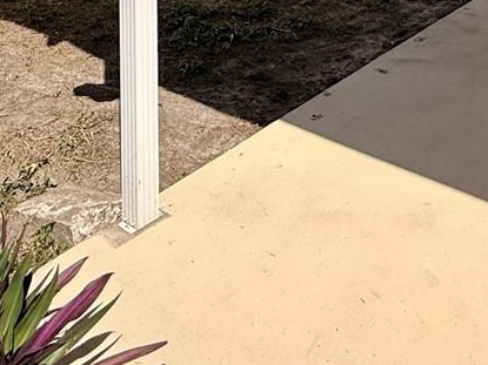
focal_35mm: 54
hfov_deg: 35.0
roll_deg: +0.1
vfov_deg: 20.9
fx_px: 761
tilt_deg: -0.2
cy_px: -246
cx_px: 346
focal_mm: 2.22
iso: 50
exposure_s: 1/4425
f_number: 2.2
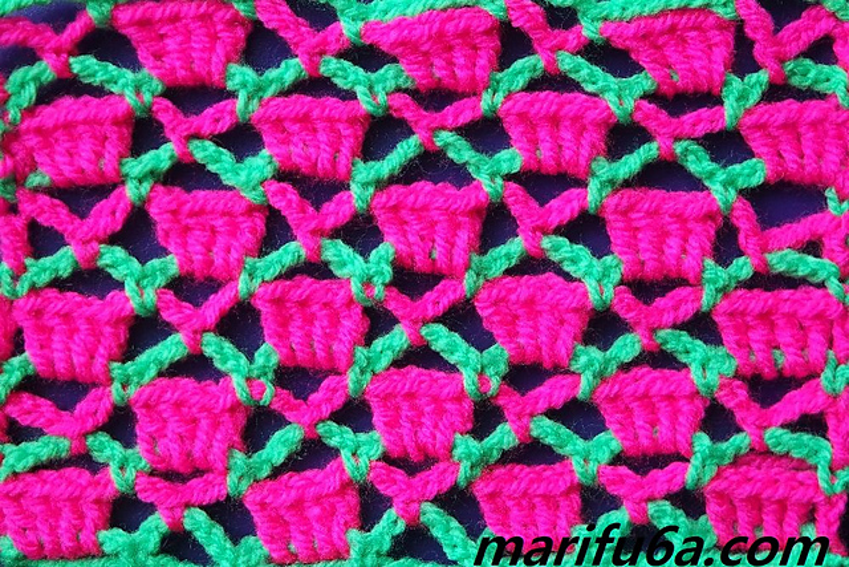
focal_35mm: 73
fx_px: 1722
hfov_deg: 27.7
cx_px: 424
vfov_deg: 18.7
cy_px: 284
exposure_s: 1/80
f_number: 5.6
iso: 800
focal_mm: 48
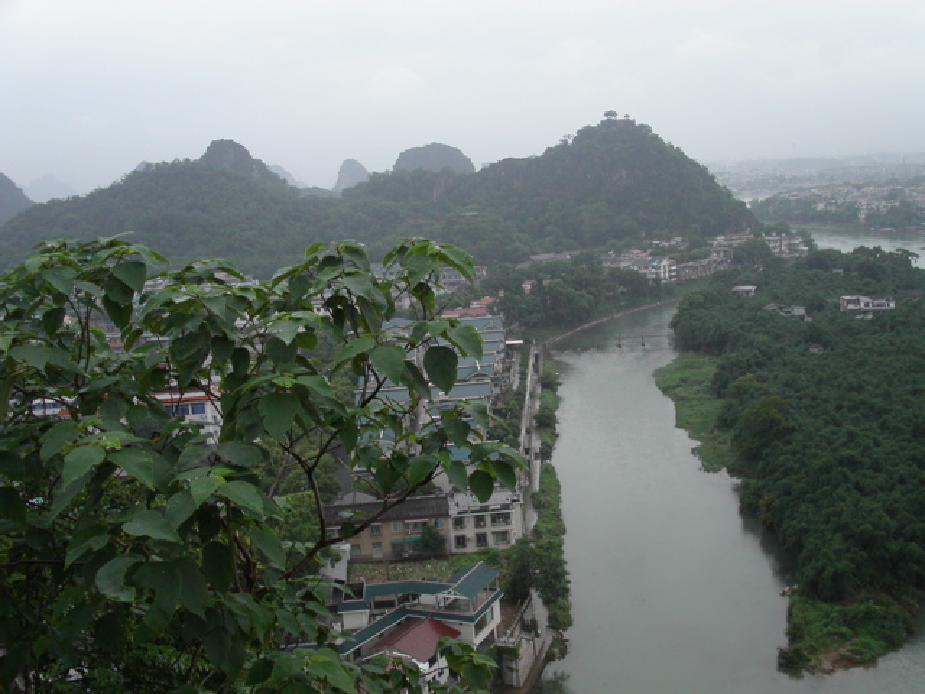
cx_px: 462
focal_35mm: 38
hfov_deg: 49.0
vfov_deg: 37.7
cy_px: 347
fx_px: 1015
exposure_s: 1/180
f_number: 6.7
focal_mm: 7.8
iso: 100
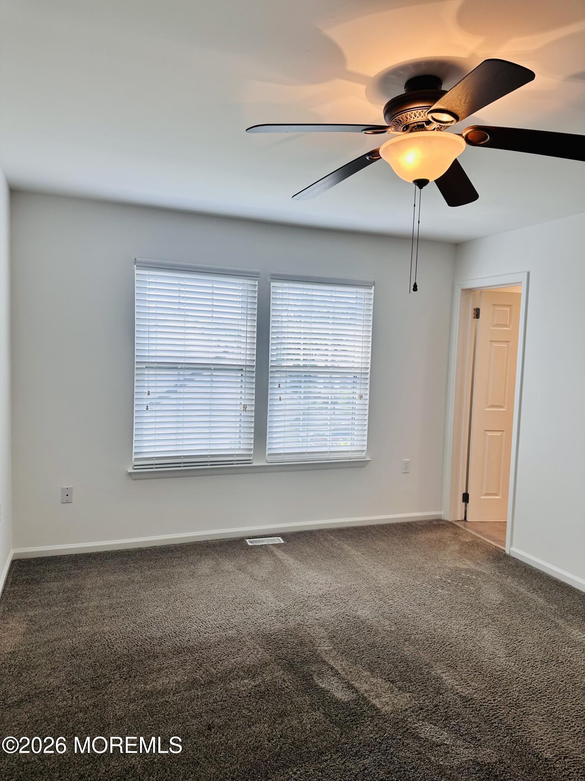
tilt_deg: -2.8
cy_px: 390
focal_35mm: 24
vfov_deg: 71.6
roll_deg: -3.1
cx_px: 292
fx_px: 541
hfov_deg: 56.8
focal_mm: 6.86
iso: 64
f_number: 1.78
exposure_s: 1/169
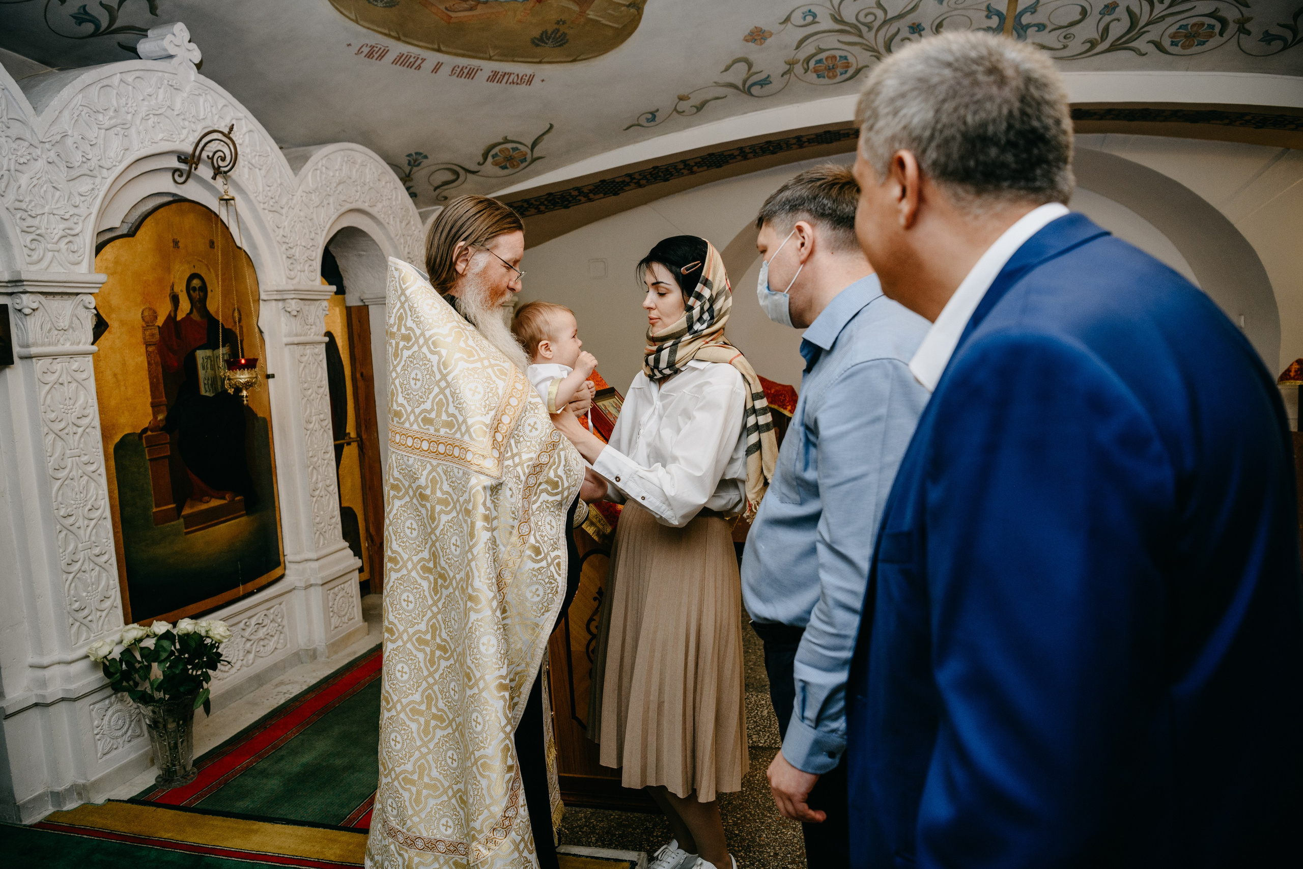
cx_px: 652
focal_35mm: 26
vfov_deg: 49.6
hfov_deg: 69.4
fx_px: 941
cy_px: 434
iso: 500
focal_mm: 26
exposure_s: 1/160
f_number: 3.5
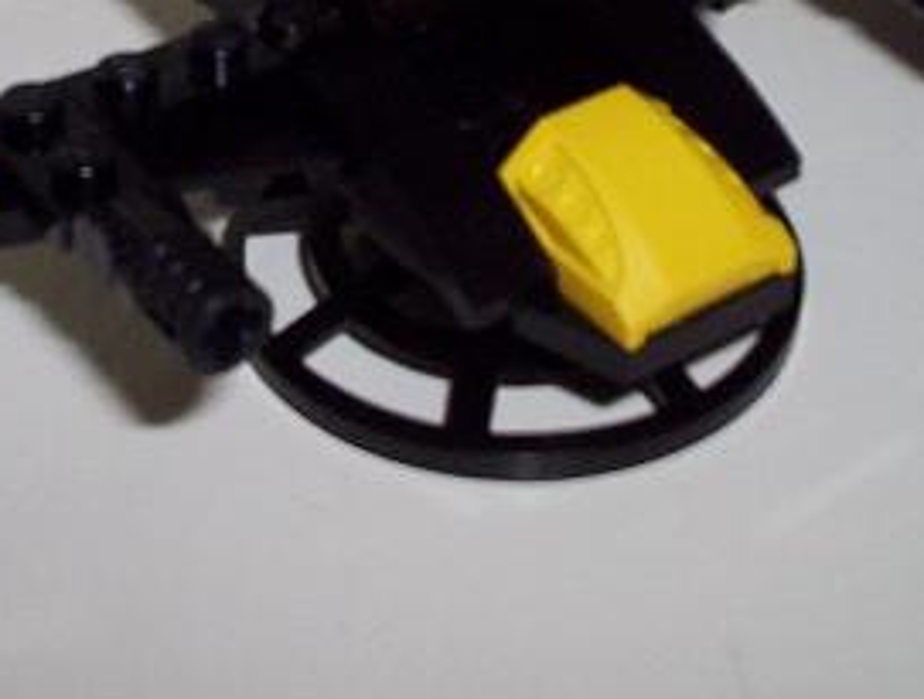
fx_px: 2329
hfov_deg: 22.4
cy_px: -26
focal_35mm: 87
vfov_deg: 16.6
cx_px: 421
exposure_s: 1/60
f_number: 4.5
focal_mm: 4.99
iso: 140
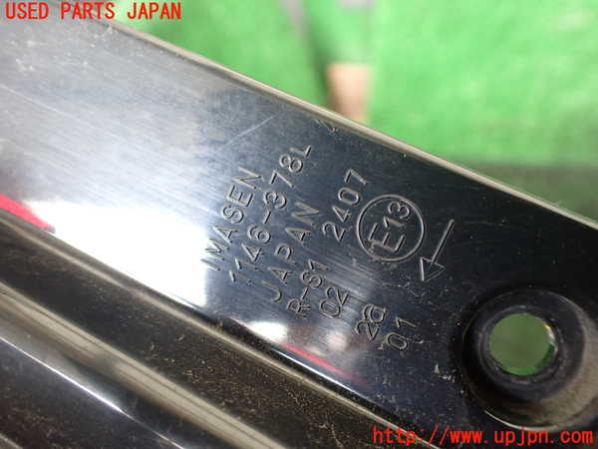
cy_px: 224
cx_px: 299
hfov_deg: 60.0
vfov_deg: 46.8
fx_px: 518
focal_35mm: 30
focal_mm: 5.4
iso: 800
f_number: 2.3
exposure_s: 1/80
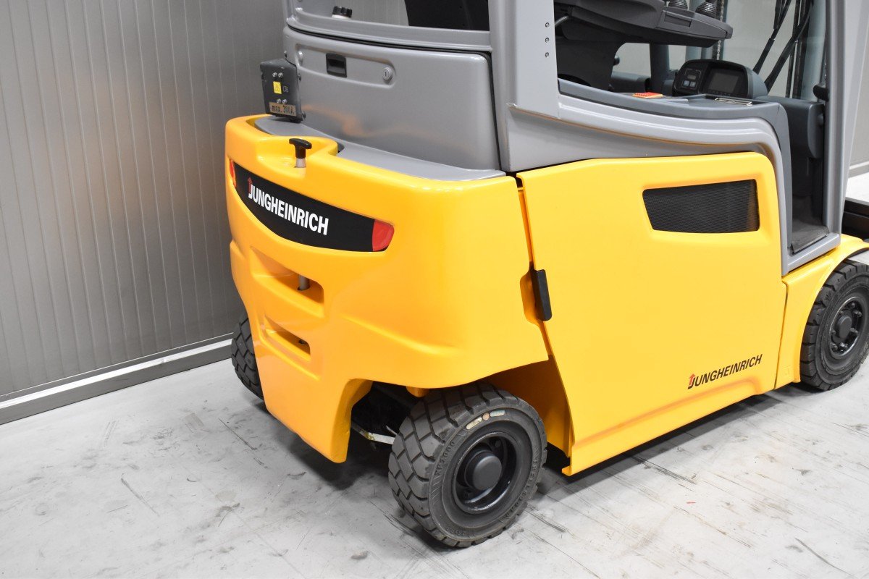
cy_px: 290
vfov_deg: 33.0
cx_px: 434
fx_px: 978
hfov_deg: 47.9
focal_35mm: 40
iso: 1600
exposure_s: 1/25
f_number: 5
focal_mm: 27
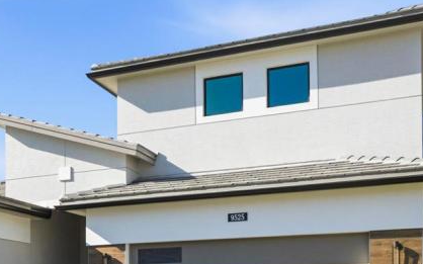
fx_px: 668
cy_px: 263
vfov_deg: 21.6
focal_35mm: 58
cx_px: 17
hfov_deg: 32.7
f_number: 2.8
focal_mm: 8.4
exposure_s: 1/2500
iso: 140
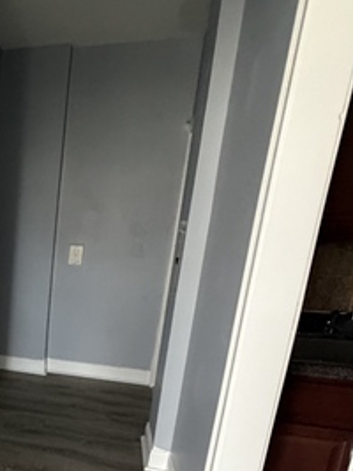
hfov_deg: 33.5
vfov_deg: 50.4
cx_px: -65
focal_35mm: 35
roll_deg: -1.0
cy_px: 355
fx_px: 476
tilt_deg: -12.7
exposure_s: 1/60
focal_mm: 2.22
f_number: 2.2
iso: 640
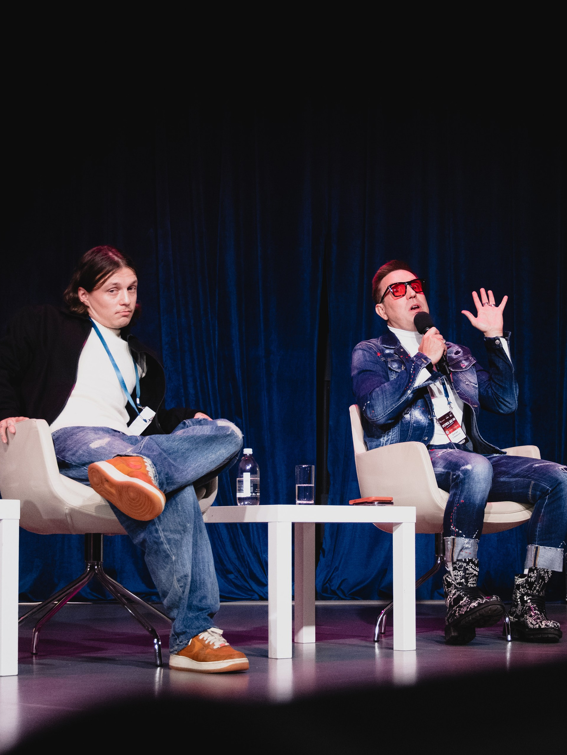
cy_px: 385
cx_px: 384
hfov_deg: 19.3
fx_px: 1660
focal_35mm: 76
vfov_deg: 25.7
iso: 2000
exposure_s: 1/200
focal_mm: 32
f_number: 4.5
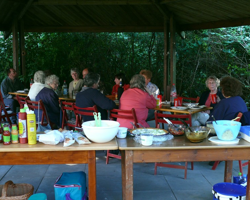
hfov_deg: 41.1
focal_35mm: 45
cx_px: 121
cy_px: 100
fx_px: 333
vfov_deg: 33.4
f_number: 2.8
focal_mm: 8.7
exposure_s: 1/30
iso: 100
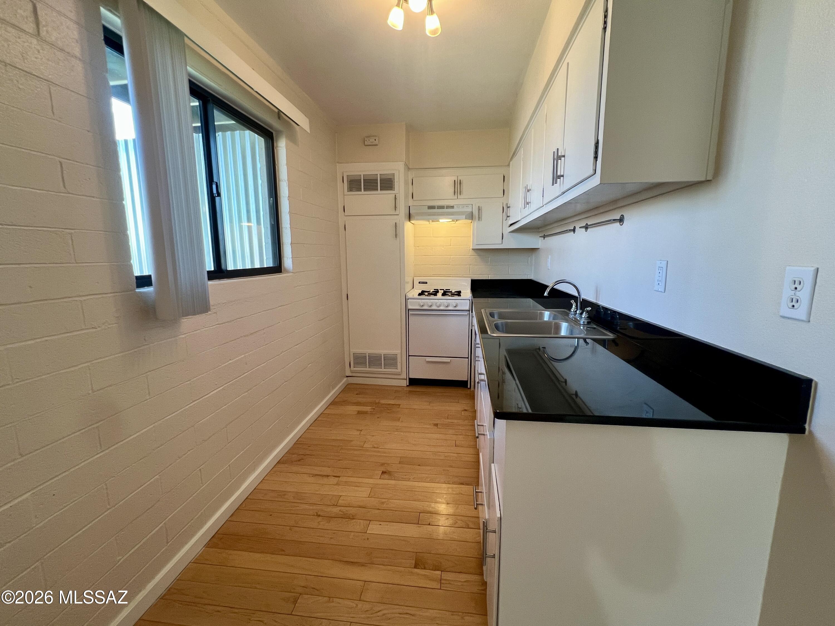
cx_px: 418
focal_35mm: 13
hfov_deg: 106.2
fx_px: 314
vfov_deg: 89.9
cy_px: 313
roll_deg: +0.5
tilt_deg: -8.8
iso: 160
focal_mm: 1.57
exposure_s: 1/120
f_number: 1.8
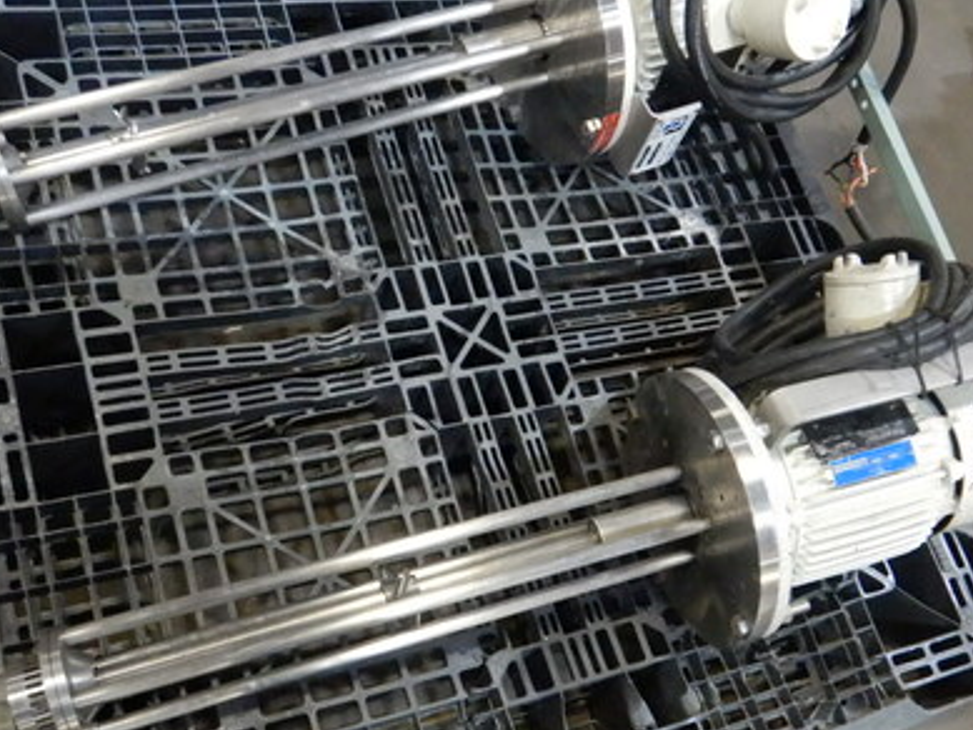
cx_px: 538
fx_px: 1040
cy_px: 500
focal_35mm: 37
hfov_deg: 50.0
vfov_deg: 38.2
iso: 1600
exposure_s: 1/80
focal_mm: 4.3
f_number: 2.8
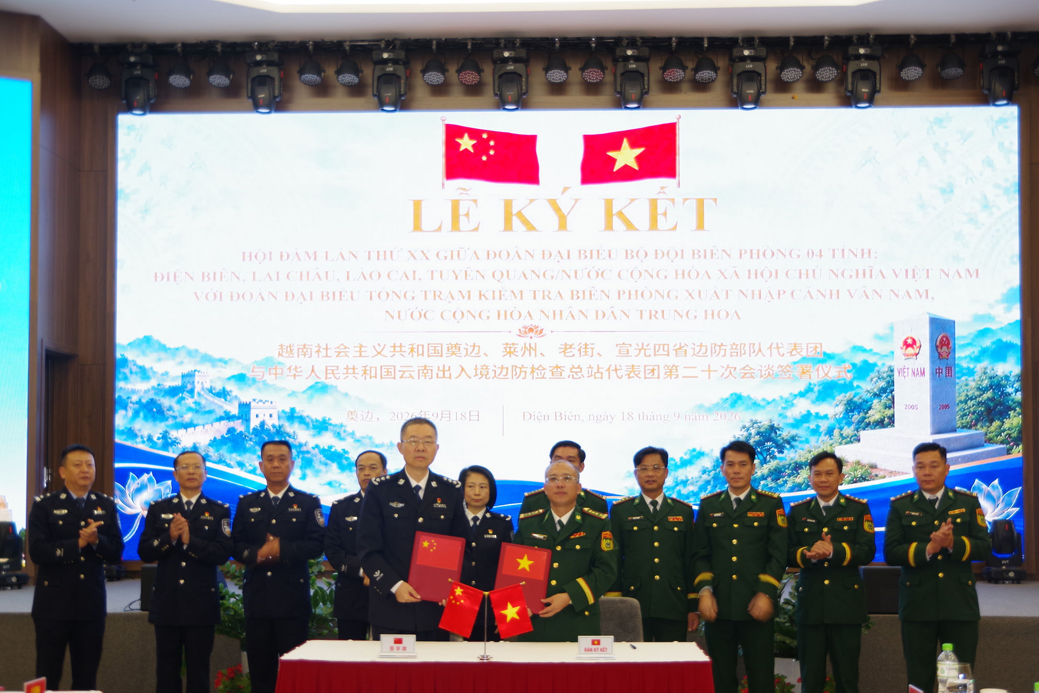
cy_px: 349
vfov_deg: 31.2
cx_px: 530
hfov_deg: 45.4
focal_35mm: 43
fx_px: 1241
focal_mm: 28
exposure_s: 1/13
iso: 200
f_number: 4
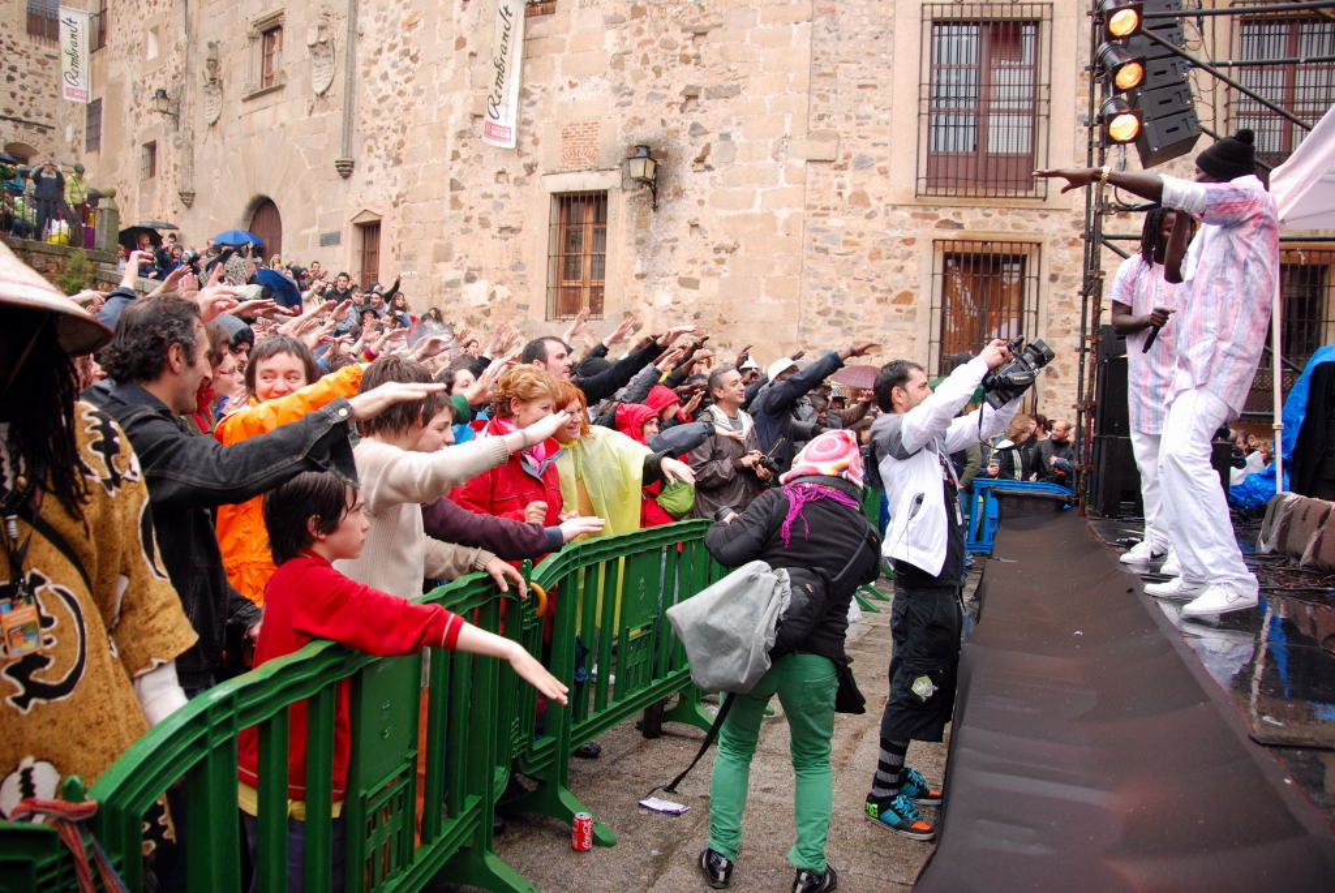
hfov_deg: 67.3
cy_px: 446
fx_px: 1002
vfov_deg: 48.0
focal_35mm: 27
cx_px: 668
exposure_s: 1/200
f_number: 3.5
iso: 400
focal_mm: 18
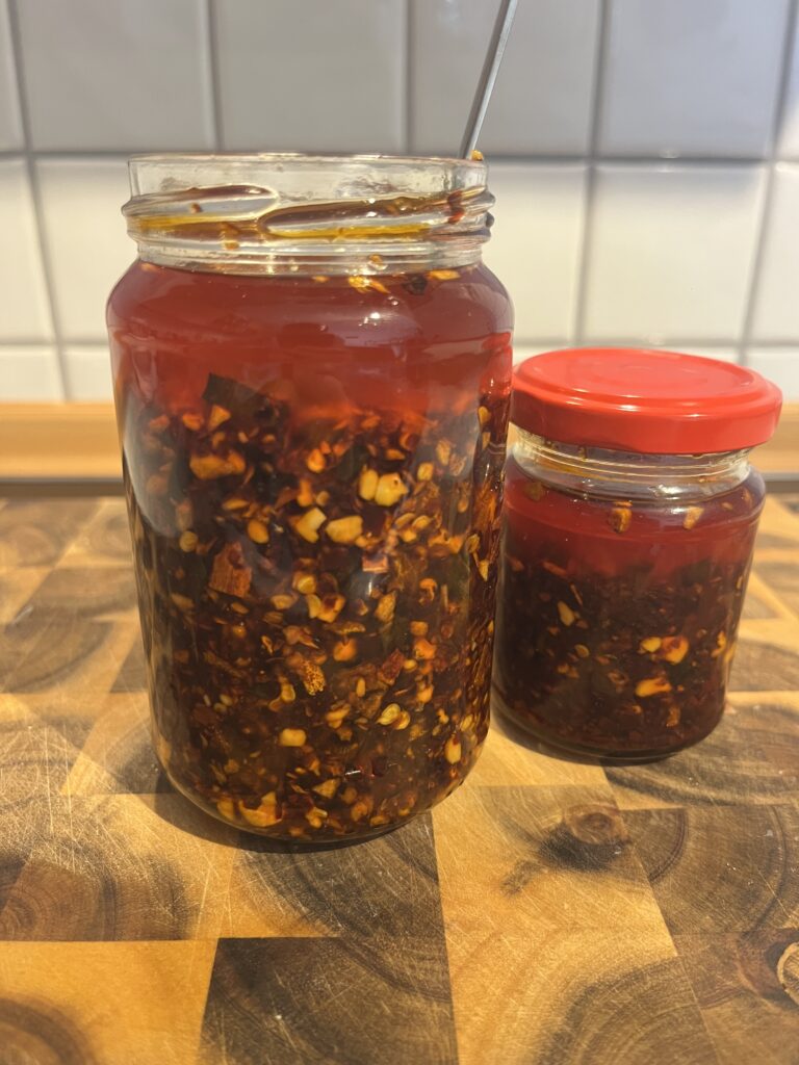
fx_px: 800
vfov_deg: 67.3
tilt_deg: -23.1
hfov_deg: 53.1
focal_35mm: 26
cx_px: 400
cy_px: 532
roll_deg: +0.4
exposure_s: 1/33
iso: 400
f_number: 1.6
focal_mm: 5.1
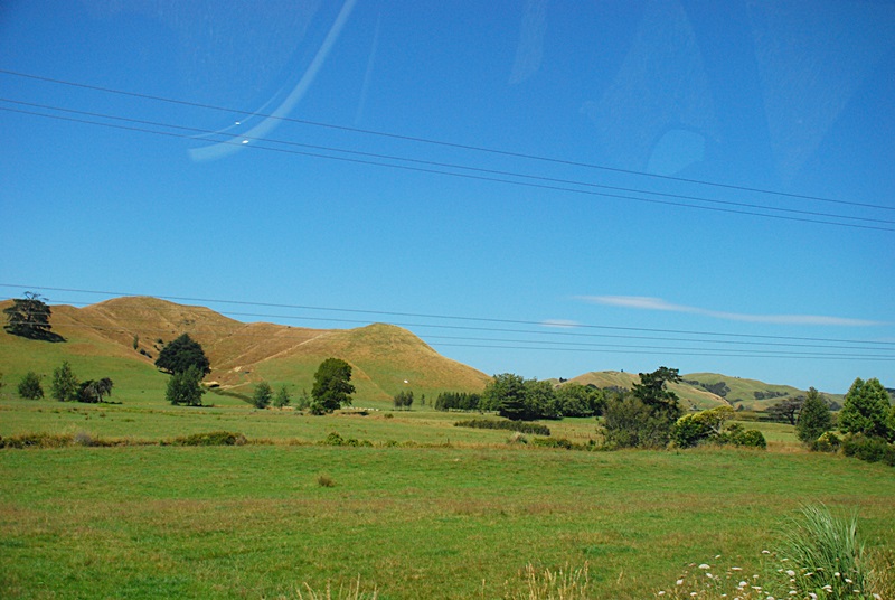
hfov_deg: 57.2
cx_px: 448
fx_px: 822
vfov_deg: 40.1
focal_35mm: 33
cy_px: 300
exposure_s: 1/3200
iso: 400
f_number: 3.8
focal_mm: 22
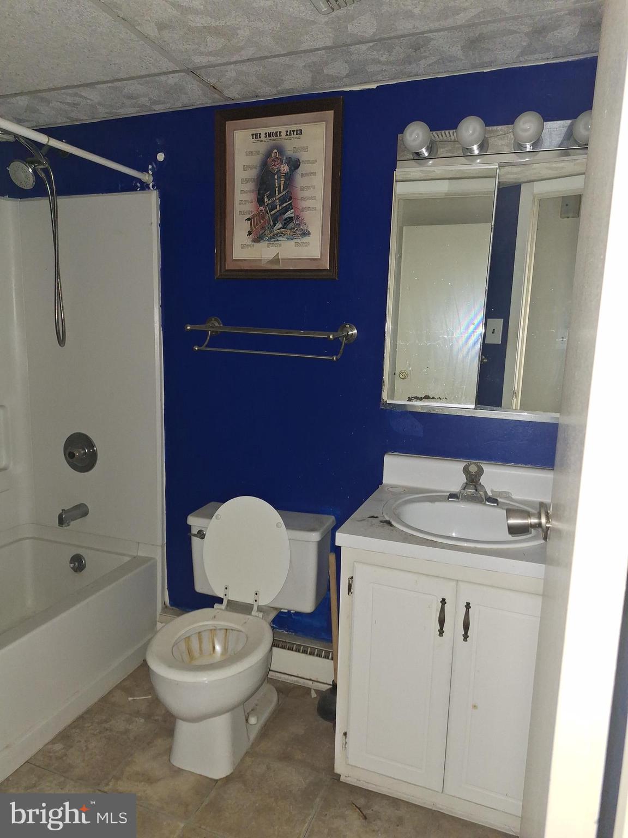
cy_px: 419
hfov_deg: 58.9
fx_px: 556
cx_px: 314
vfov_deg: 73.9
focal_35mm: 23
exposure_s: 1/33
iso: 200
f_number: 1.8
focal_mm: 5.54
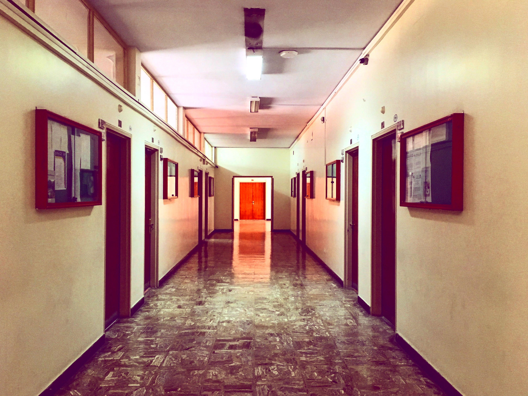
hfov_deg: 61.7
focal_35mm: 29
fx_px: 442
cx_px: 264
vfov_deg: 48.2
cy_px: 198
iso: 200
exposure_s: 1/17
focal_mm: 4.15
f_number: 2.2
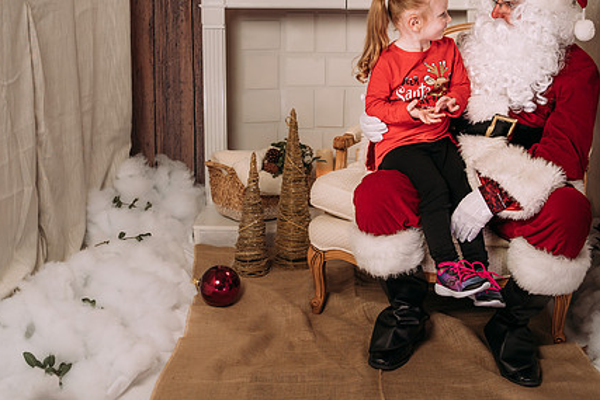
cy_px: 146
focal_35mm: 53
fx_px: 884
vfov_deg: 25.5
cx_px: 332
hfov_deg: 37.5
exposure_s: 1/100
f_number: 6.3
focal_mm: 35
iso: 100
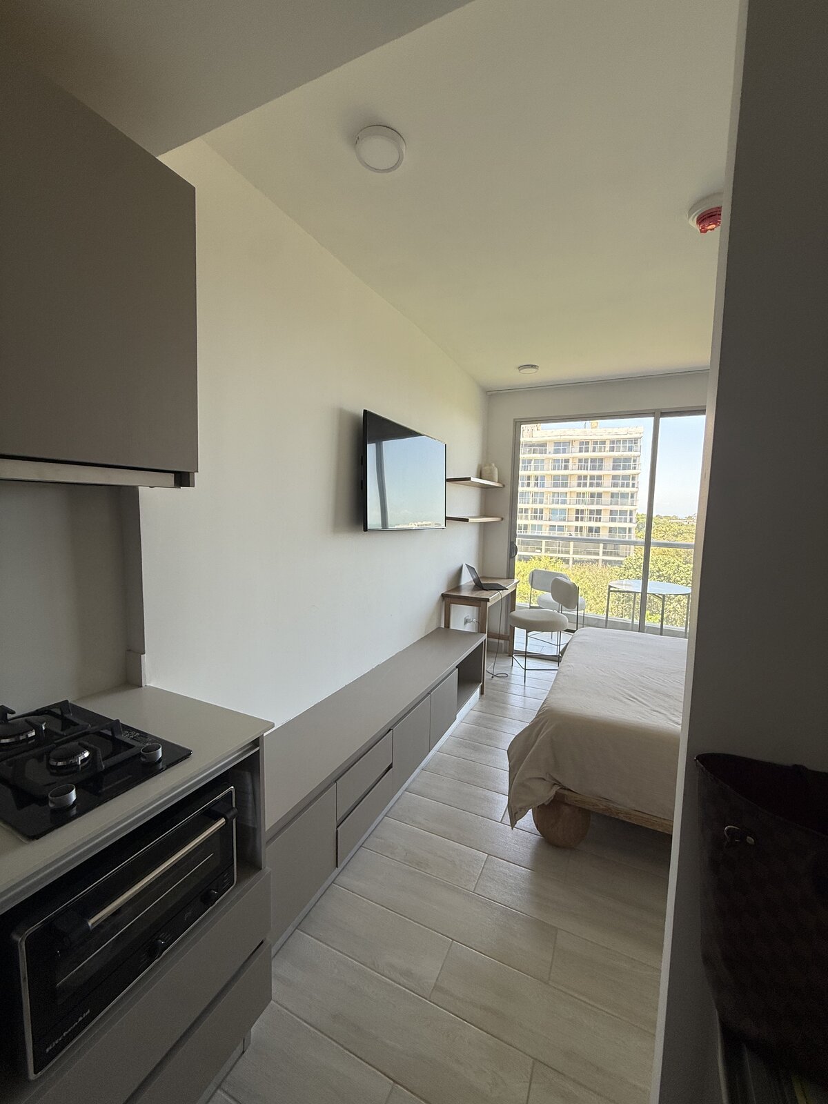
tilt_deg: -4.1
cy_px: 552
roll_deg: -1.8
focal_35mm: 14
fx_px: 446
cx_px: 414
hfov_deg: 85.7
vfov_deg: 102.1
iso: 64
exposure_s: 1/173
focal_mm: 2.22
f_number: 2.2
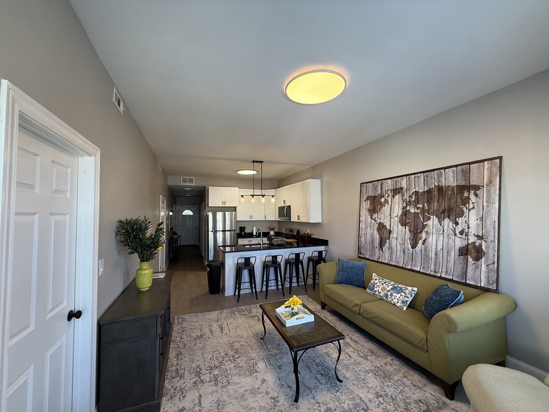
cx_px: 274
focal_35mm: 14
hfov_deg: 102.1
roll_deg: +0.3
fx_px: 222
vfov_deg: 85.7
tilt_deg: +3.0
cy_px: 206
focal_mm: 2.22
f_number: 2.2
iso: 125
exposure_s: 1/120
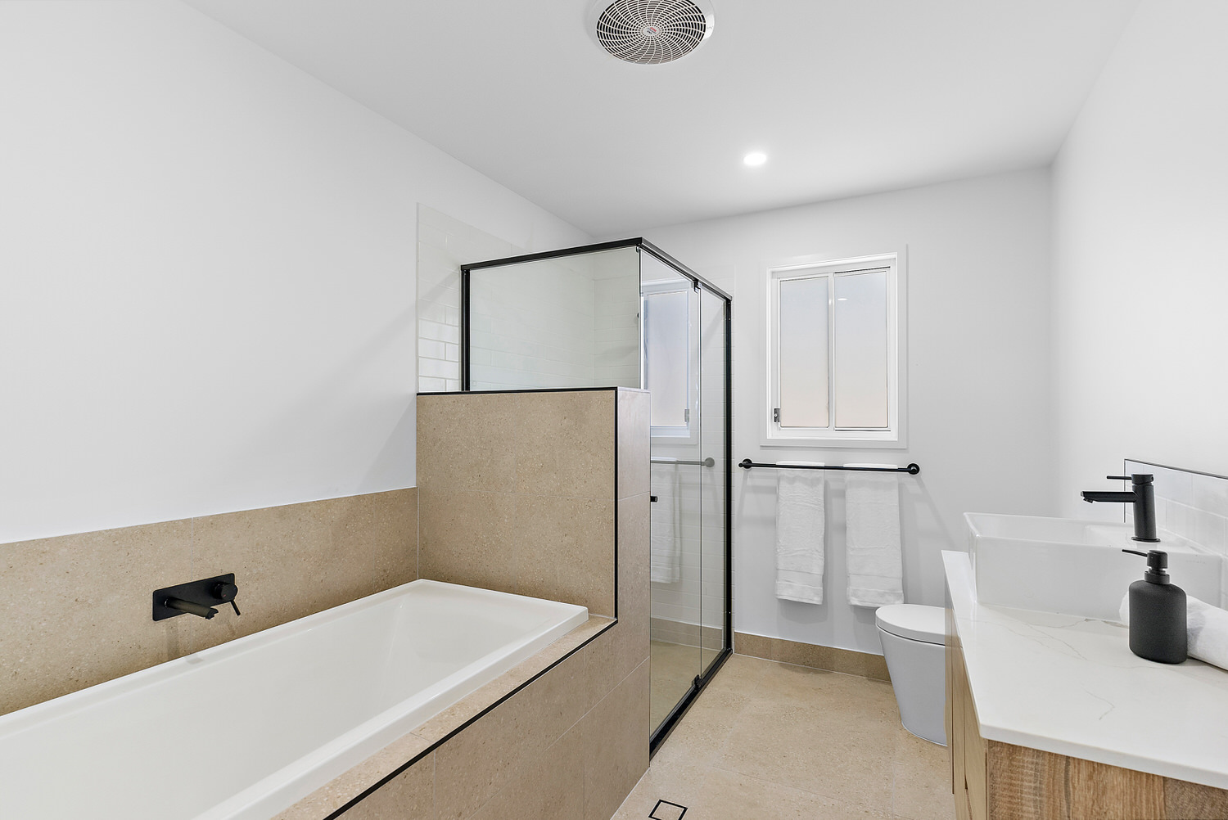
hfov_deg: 93.2
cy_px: 410
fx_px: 580
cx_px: 614
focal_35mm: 17
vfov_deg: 70.5
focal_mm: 17
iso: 400
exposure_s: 1/8
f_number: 8
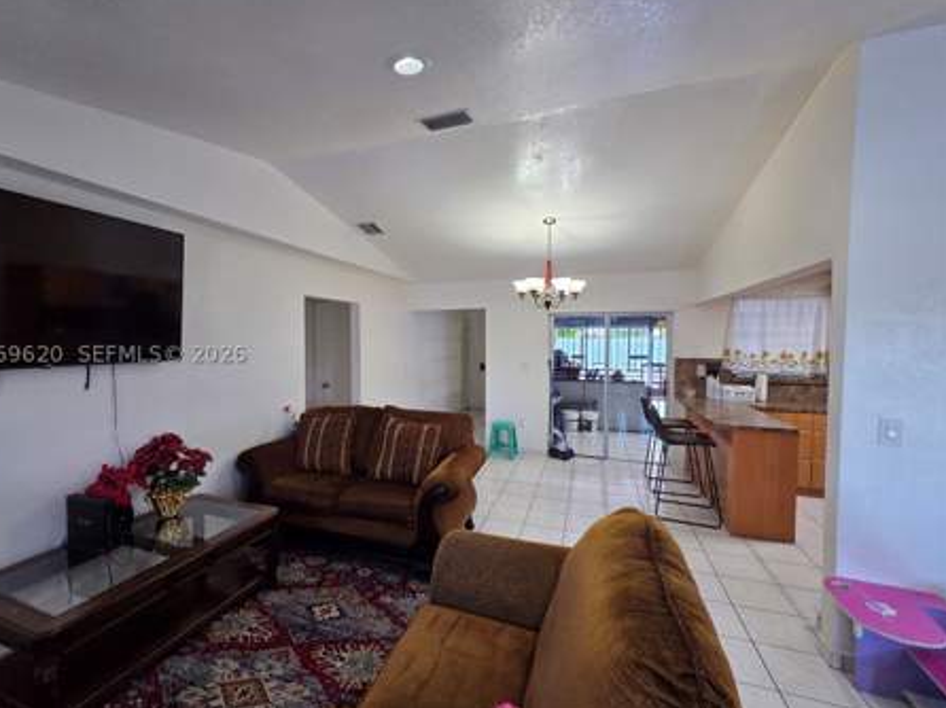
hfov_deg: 101.9
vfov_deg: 85.6
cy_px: 354
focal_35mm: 14
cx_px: 441
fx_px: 382
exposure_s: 1/120
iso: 250
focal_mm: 2.2
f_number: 2.2
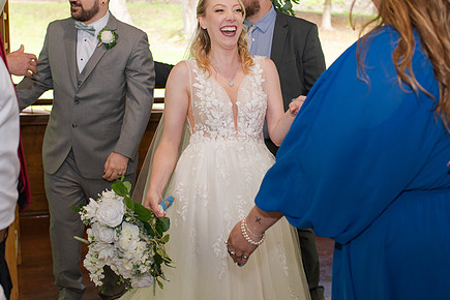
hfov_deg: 38.2
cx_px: 247
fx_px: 650
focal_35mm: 52
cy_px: 125
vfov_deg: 26.0
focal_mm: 35
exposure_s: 1/200
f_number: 3.2
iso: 800
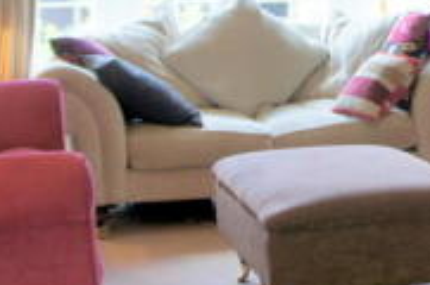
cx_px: 466
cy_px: 40
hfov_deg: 20.0
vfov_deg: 13.8
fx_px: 1168
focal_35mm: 98
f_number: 4
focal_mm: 18
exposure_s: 1/30
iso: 200
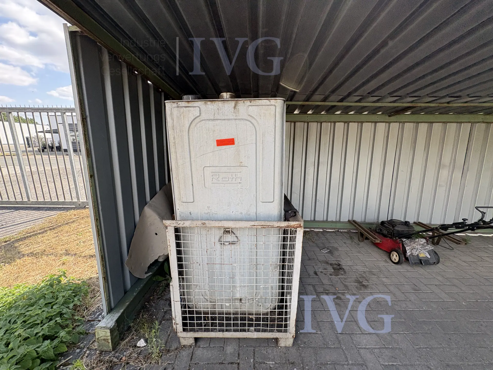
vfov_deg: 85.7
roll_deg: -1.4
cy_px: 185
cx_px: 246
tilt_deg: -10.1
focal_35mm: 14
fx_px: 199
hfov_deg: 102.1
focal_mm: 2.22
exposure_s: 1/318
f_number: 2.2
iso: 40
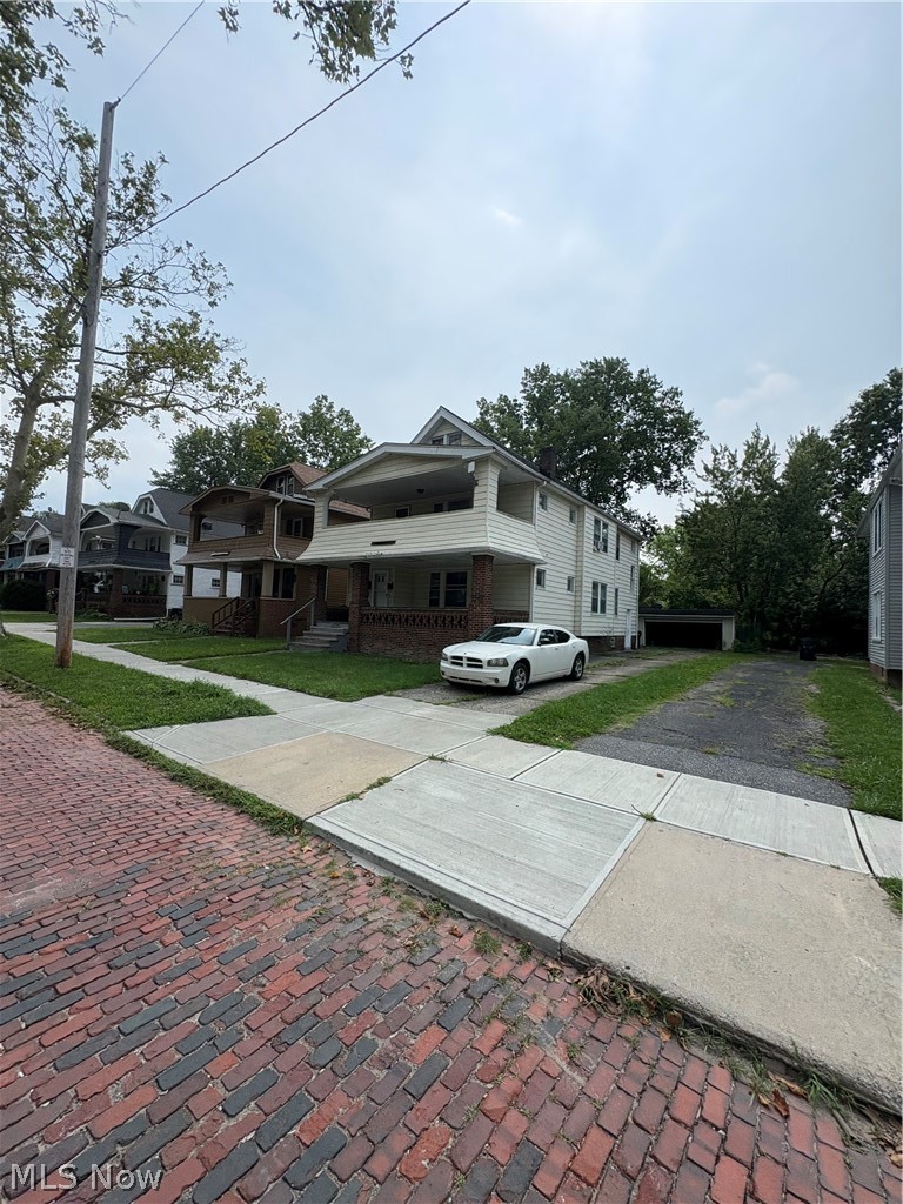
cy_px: 602
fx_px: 487
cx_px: 452
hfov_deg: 85.7
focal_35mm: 14
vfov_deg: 102.1
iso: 64
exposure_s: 1/3247
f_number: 2.2
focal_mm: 2.22
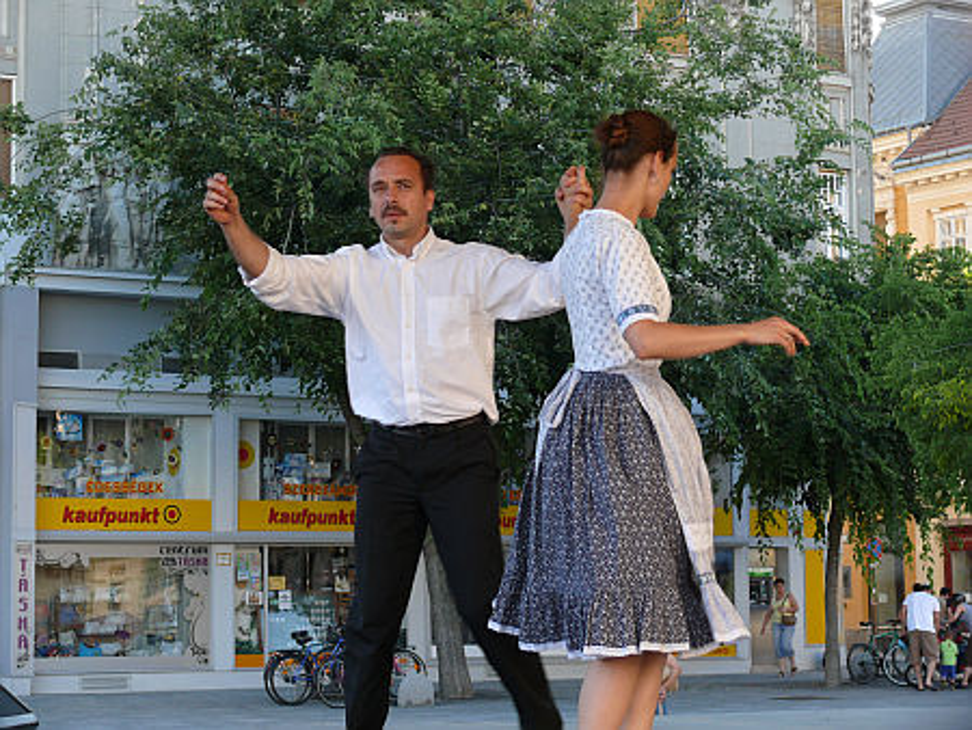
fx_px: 2416
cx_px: 486
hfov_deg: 22.7
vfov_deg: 17.2
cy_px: 365
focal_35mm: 86
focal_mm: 18.2
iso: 100
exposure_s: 1/100
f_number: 4
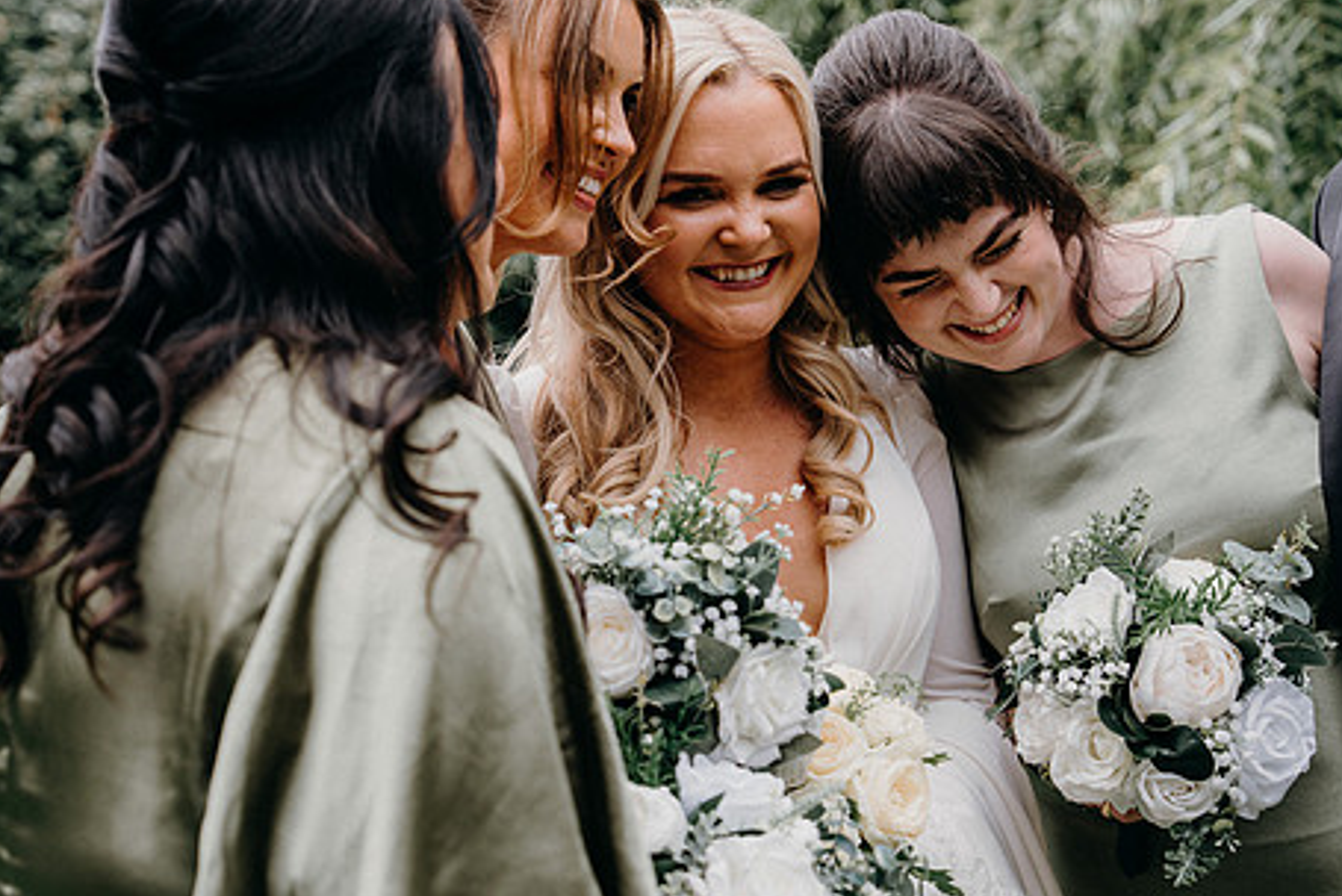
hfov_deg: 25.6
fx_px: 2947
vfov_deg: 17.3
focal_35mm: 79
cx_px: 729
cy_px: 476
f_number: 3.5
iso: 125
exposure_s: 1/200
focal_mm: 62
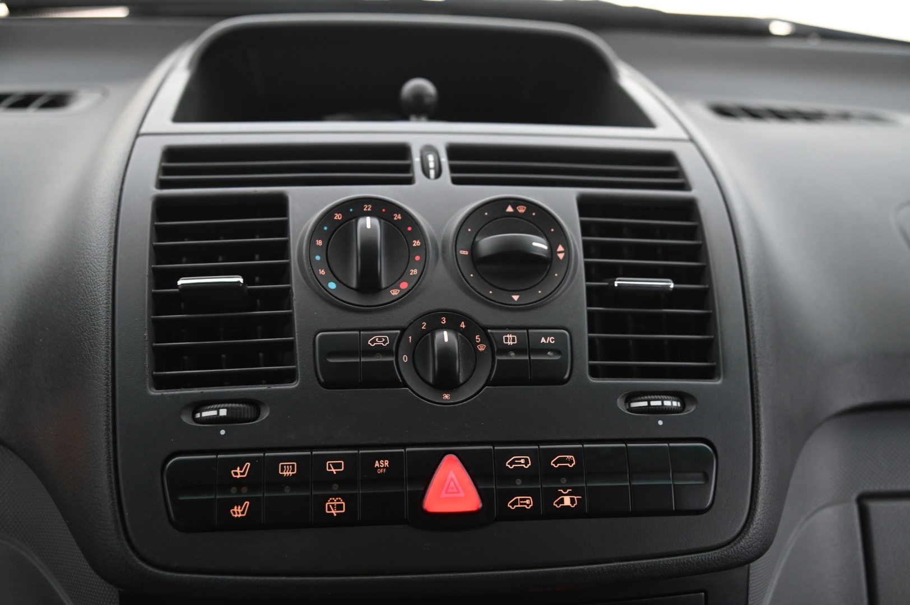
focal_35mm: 40
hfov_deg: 48.5
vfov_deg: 33.3
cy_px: 302
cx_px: 455
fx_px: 1010
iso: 2000
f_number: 4
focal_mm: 40
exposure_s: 1/15
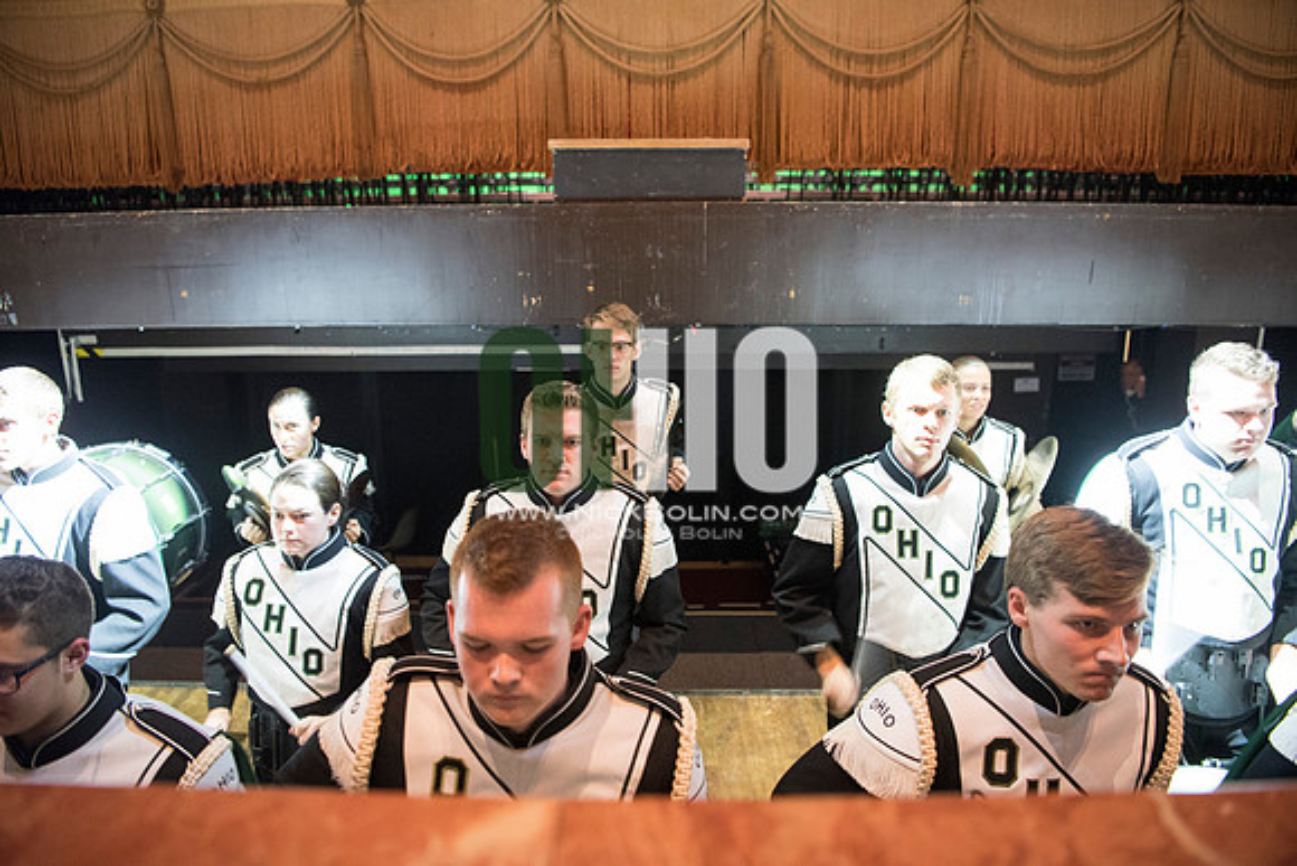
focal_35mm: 24
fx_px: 865
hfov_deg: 73.7
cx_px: 648
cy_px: 433
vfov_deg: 53.2
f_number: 2.8
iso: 4000
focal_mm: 24
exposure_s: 1/40
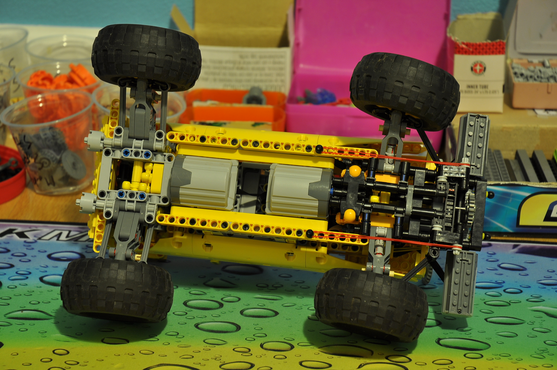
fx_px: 1437
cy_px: 185
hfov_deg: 21.9
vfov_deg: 14.7
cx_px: 278
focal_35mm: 93
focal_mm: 62
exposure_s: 1/1.3
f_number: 6.3
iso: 200
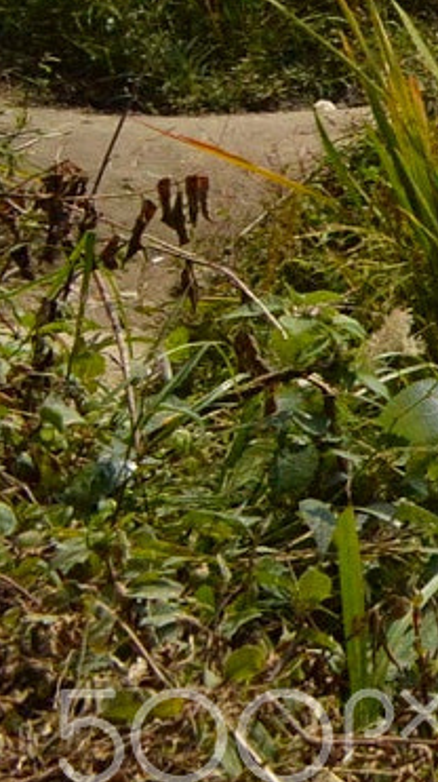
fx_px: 2525
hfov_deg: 7.6
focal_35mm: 122
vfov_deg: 17.0
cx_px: 1611
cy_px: -107
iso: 1000
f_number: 8
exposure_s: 1/4000
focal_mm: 18
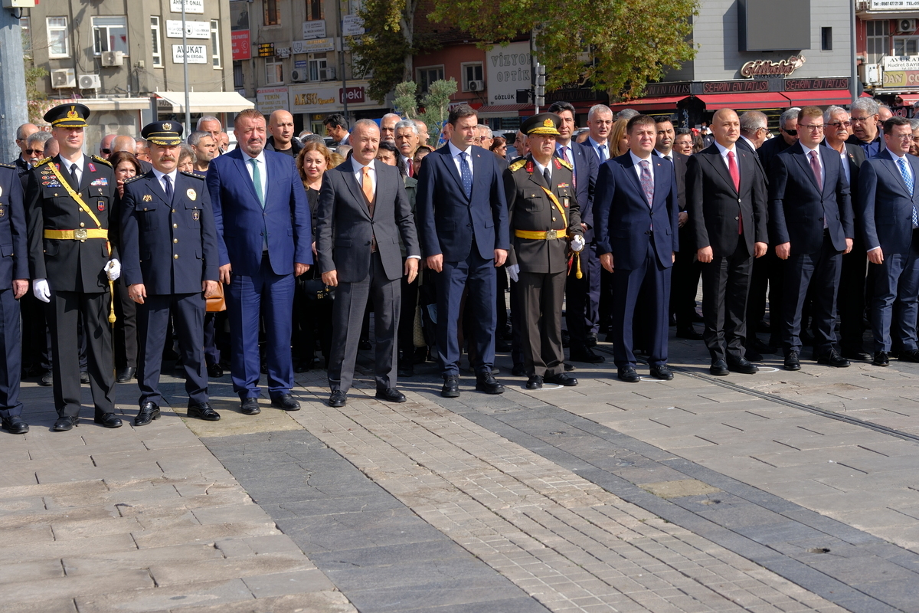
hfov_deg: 32.4
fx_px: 1583
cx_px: 460
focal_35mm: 62
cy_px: 306
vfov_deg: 21.9
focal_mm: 41.4
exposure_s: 1/1000
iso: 200
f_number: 4.5
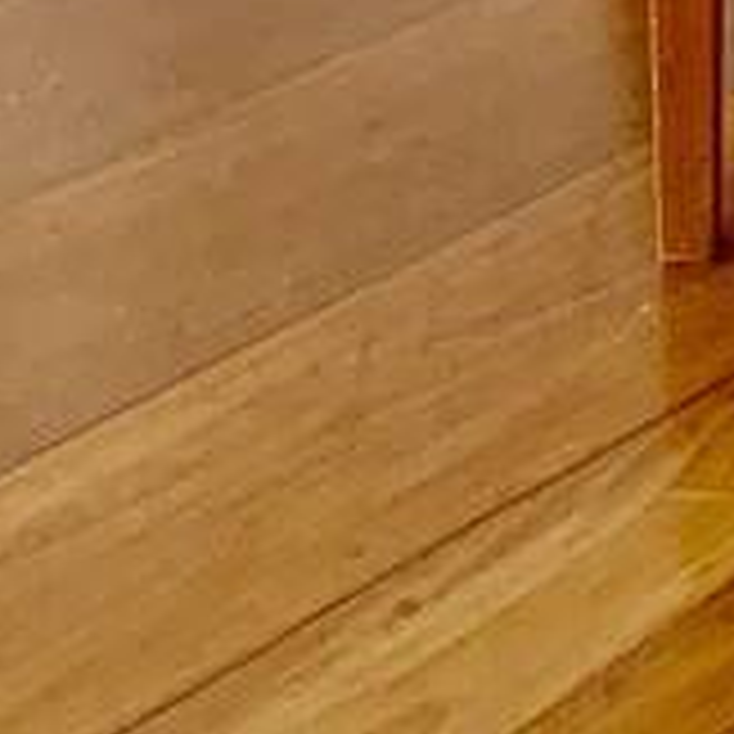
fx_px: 3646
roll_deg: +1.5
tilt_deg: -9.5
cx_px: 1279
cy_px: -1513
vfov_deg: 9.1
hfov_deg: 10.8
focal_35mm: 152
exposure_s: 1/91
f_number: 1.8
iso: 100
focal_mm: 4.25
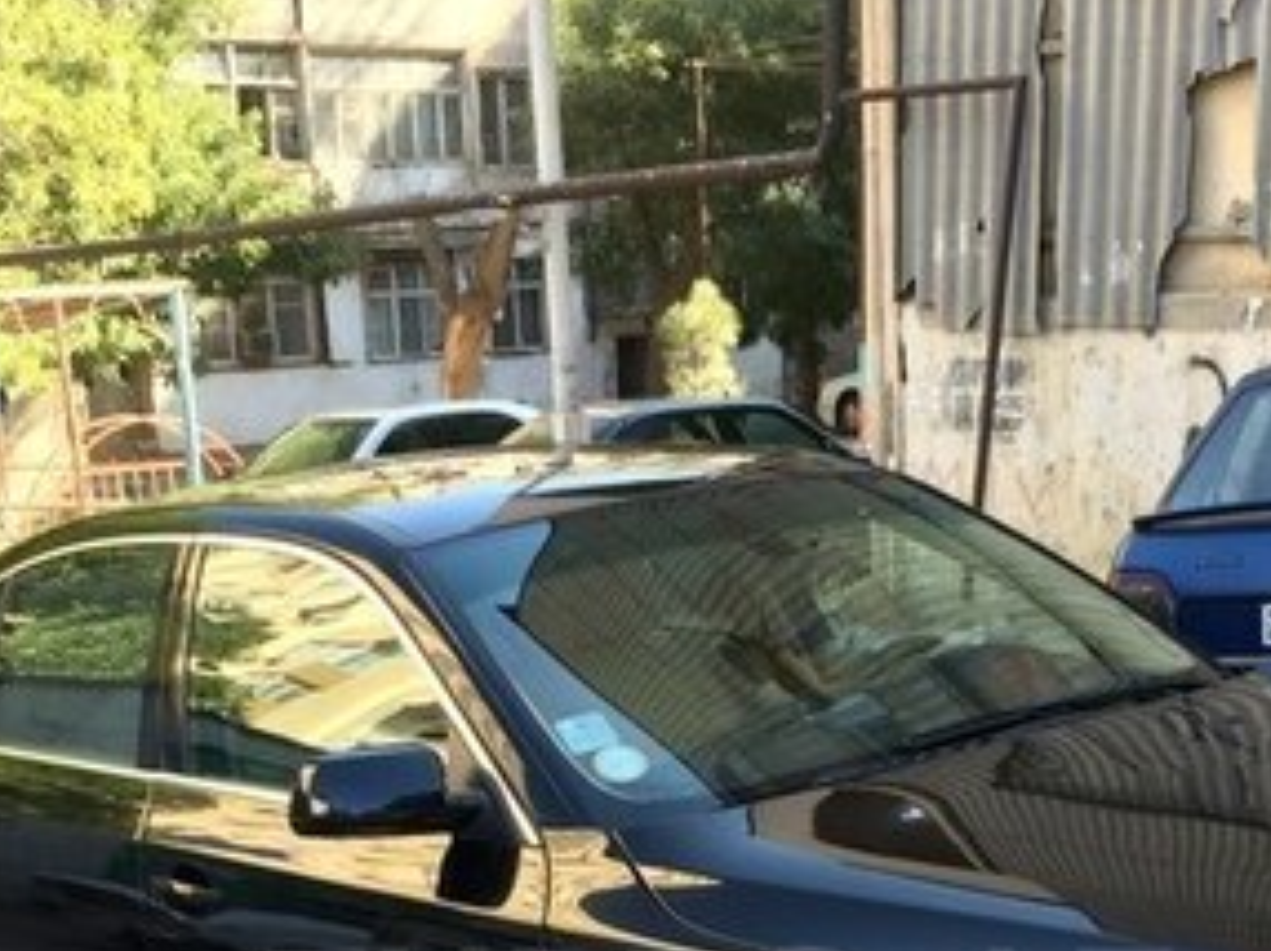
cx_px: 720
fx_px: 2458
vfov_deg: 20.9
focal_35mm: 67
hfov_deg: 29.0
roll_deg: +2.8
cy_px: 1015
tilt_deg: -18.7
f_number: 2.2
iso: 32
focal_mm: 4.15
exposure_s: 1/132
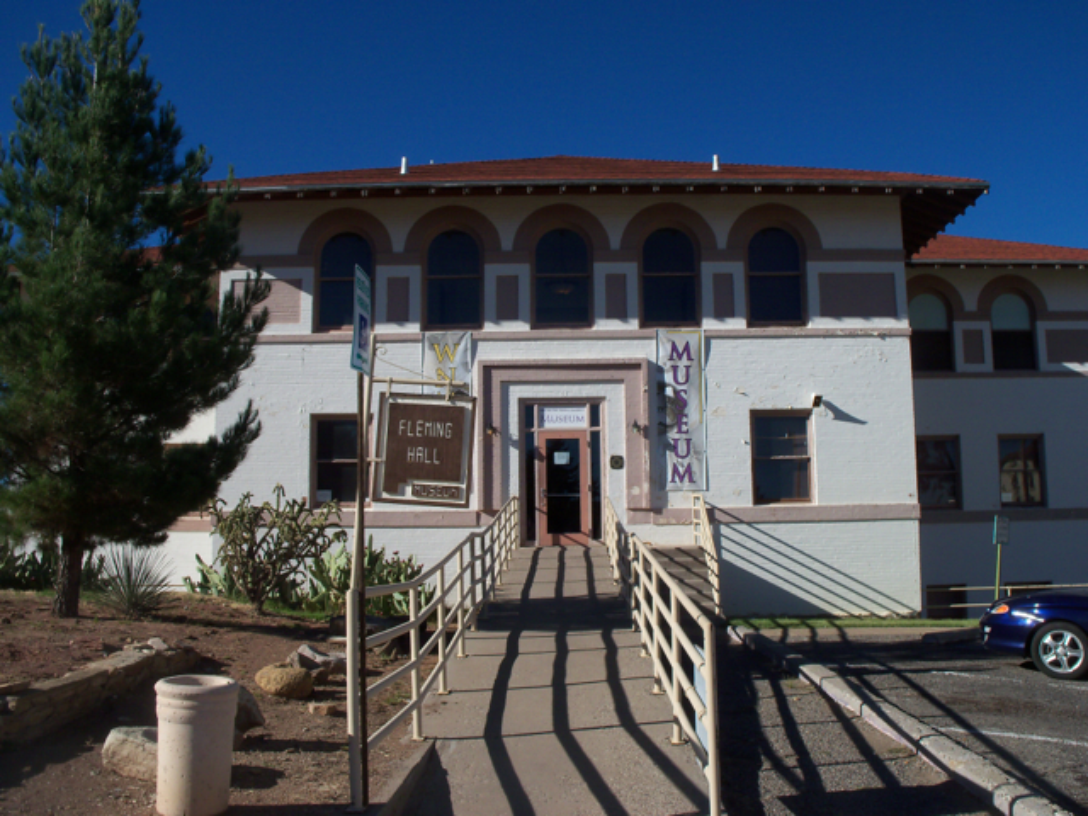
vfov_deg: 40.7
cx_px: 544
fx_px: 1100
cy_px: 408
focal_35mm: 35
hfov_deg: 52.6
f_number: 5.5
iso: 64
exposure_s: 1/500
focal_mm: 6.3
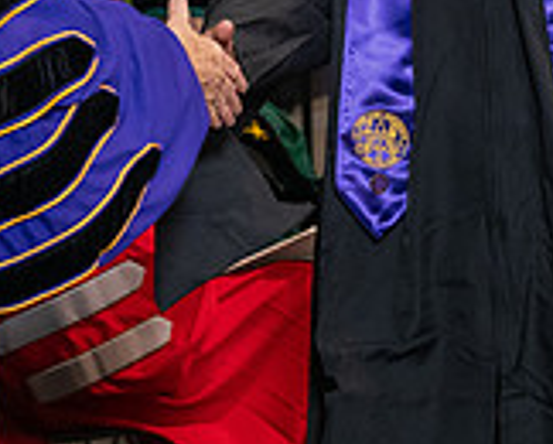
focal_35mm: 195
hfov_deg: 9.9
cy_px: -121
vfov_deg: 7.9
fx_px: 3195
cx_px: 154
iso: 2000
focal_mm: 58
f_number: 5
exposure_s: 1/125
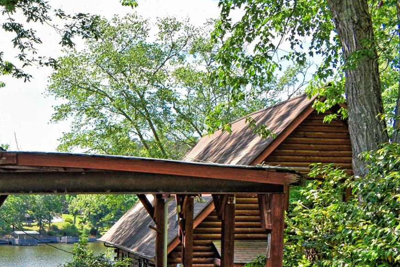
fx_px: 700
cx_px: -6
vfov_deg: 20.7
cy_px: 283
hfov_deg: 29.6
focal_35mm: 63
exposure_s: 1/125
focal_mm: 18
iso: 100
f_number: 5.6
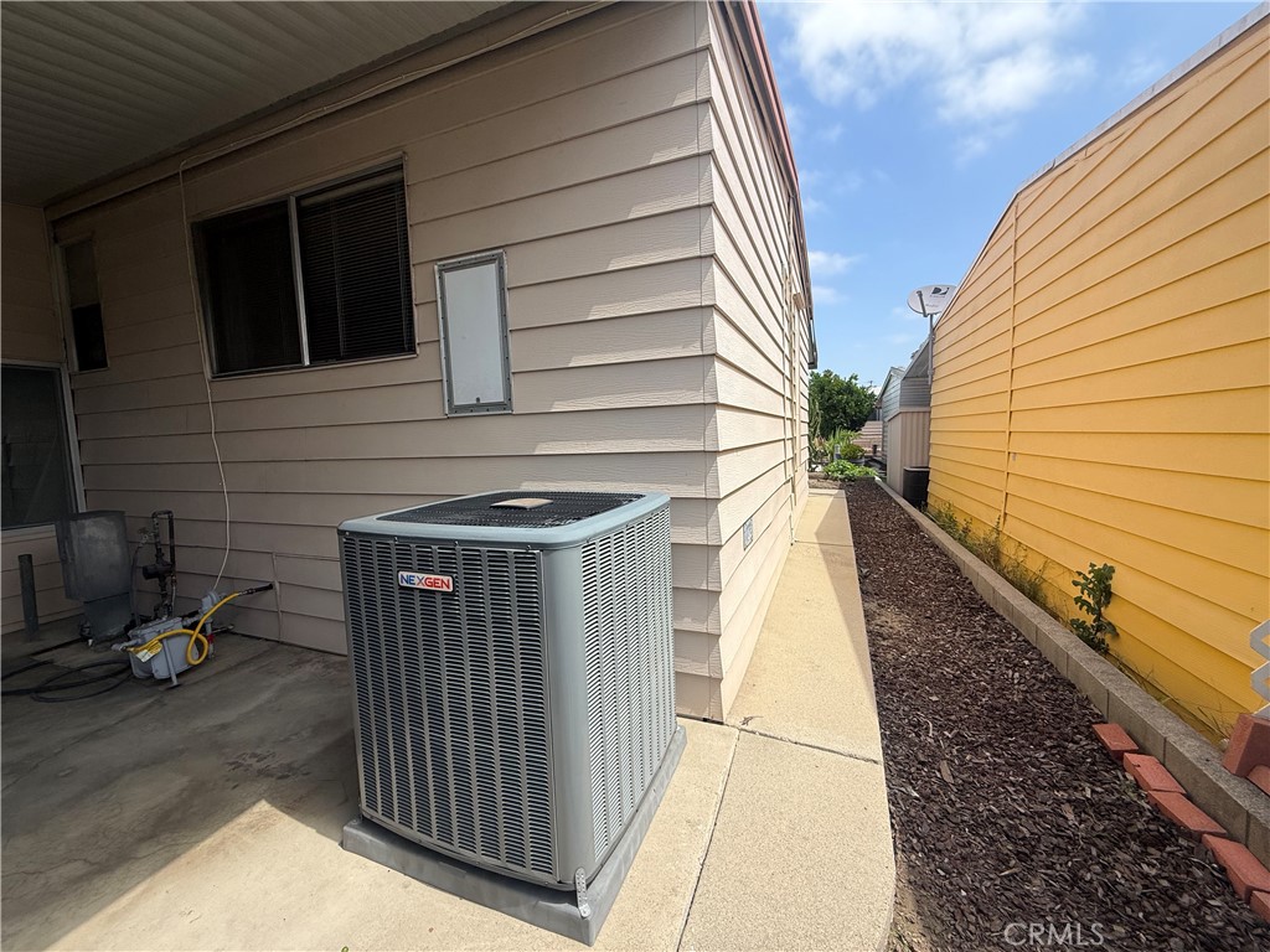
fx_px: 514
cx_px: 635
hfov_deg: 102.1
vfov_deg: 85.7
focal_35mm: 14
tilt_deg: -2.7
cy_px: 476
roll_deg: +1.7
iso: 50
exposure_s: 1/1534
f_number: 2.2
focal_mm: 2.22
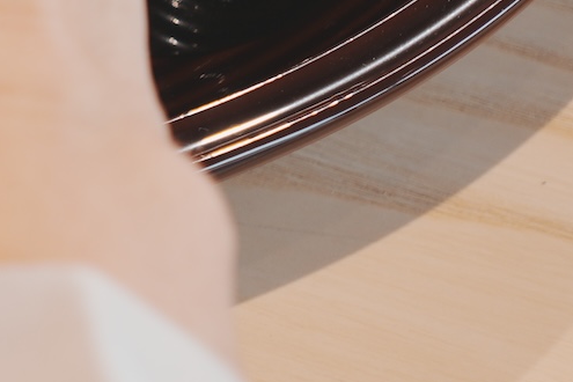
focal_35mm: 332
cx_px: -669
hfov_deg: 6.0
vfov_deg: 4.1
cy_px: -358
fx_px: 5284
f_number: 2.8
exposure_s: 1/125
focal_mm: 50
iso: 100
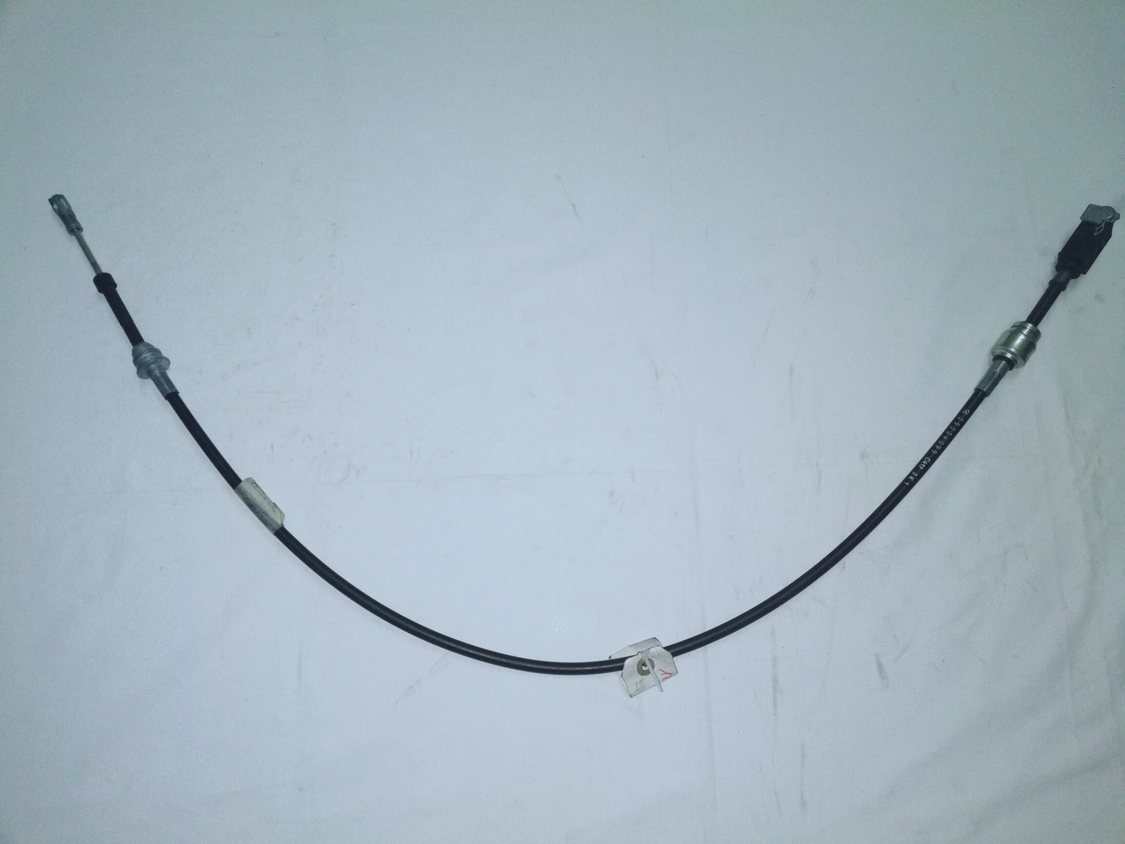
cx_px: 562
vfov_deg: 51.4
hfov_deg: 65.3
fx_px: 877
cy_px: 422
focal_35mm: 27
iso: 160
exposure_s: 1/50
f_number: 2.2
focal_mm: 3.81
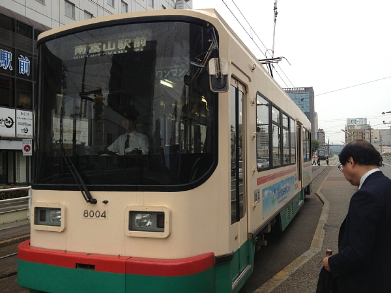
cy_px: 146
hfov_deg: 52.6
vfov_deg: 40.7
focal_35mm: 35
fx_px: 395
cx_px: 196
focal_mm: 4.28
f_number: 2.4
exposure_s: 1/263
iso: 50
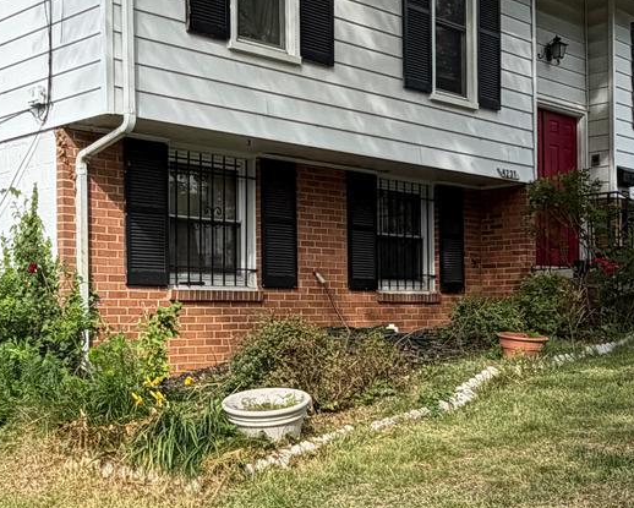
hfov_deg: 34.6
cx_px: 256
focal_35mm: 54
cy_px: 307
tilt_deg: +0.8
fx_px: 1014
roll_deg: +0.3
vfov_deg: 28.1
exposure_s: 1/770
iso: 40
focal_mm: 2.22
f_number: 2.2
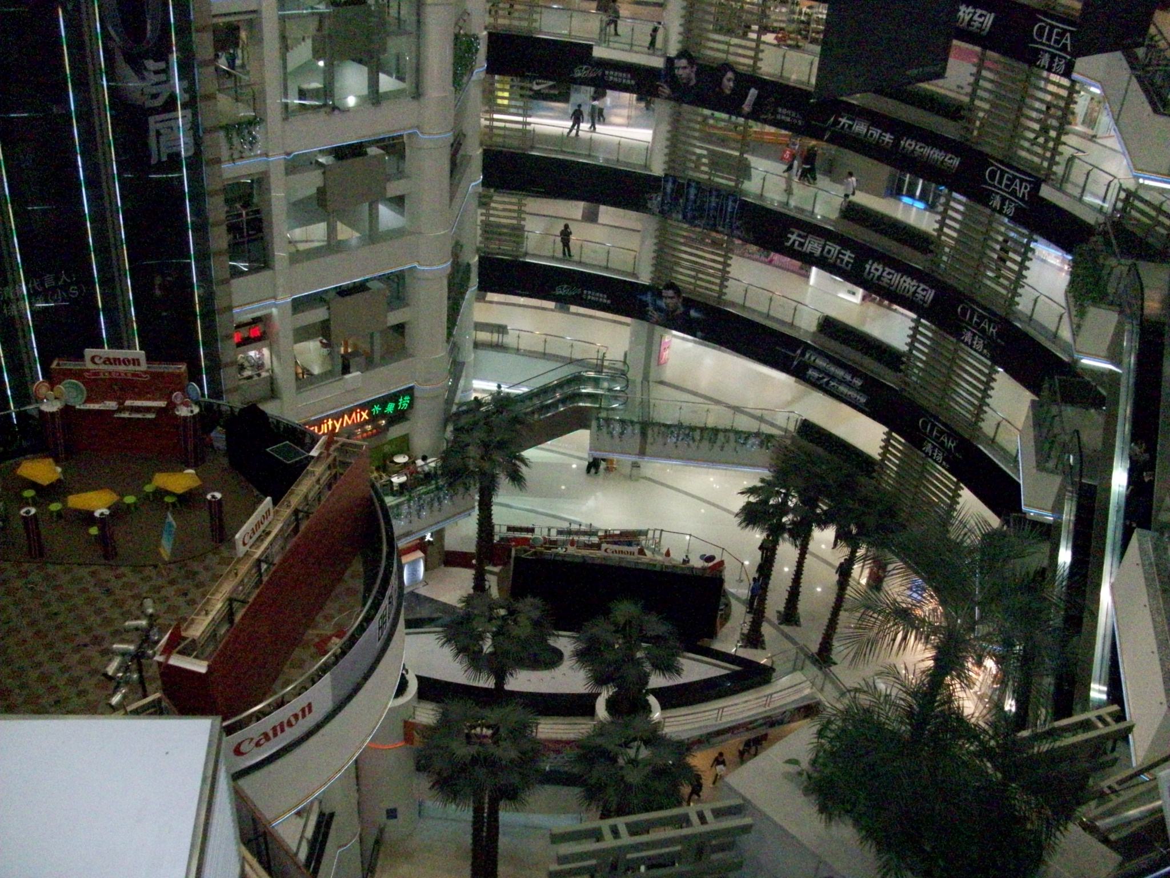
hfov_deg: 54.0
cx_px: 585
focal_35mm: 34
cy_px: 439
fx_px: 1149
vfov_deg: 41.8
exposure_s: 1/128
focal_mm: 5.7
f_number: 2.8
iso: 800
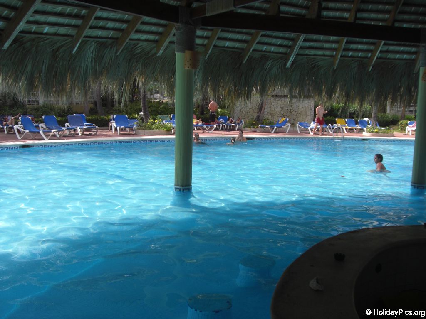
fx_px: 468
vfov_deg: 37.7
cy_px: 160
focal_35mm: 38
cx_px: 213
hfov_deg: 49.0
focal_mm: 6.2
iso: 64
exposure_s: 1/1000
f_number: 2.7
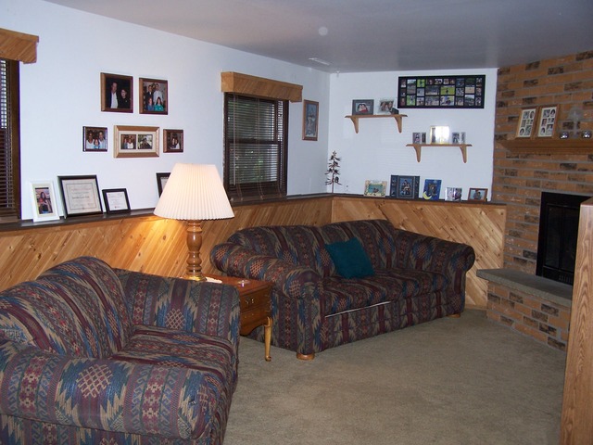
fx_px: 651
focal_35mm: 38
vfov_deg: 37.7
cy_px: 222
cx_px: 296
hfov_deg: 49.0
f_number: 2.8
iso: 140
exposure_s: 1/60
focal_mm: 6.3
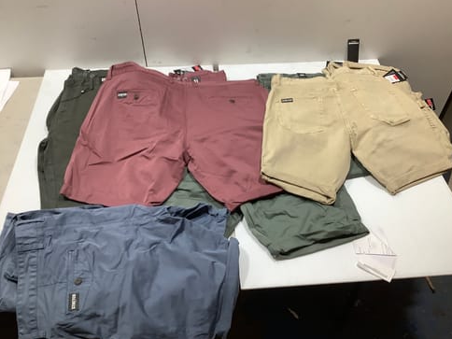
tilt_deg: -47.7
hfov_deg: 56.8
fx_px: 418
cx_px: 233
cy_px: 167
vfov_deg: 44.2
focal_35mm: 32
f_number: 2.4
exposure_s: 1/100
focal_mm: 3.3
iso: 100
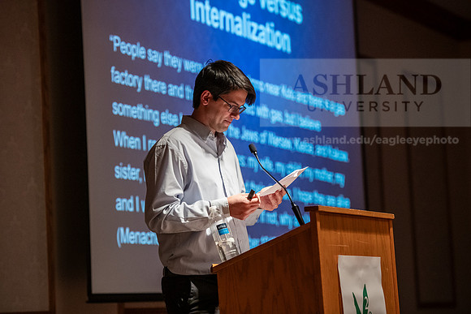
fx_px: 1596
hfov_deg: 16.8
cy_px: 157
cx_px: 236
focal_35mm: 122
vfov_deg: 11.2
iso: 4000
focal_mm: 122
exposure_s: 1/200
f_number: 3.2
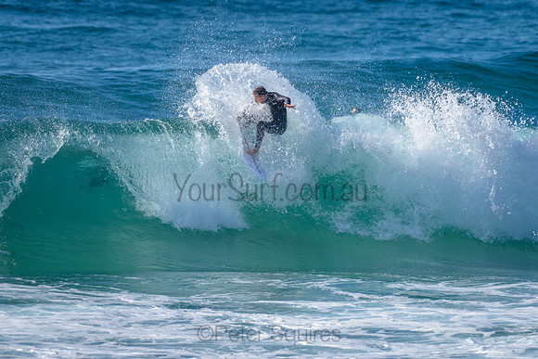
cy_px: 139
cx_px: 229
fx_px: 9160
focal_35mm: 613
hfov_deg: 3.4
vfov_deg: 2.2
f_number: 5.6
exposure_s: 1/2000
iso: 180
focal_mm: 500
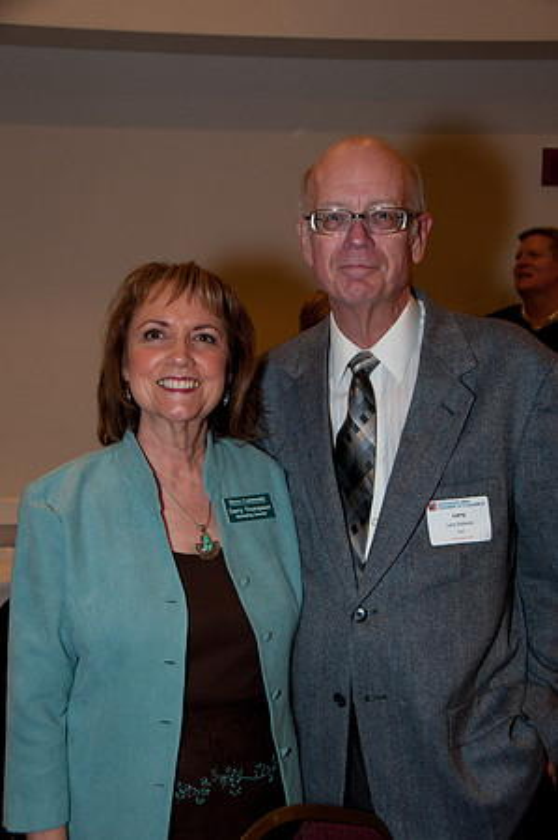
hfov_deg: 31.8
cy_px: 420
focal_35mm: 42
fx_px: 979
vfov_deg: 46.4
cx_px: 279
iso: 640
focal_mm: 28
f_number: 6.3
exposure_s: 1/60
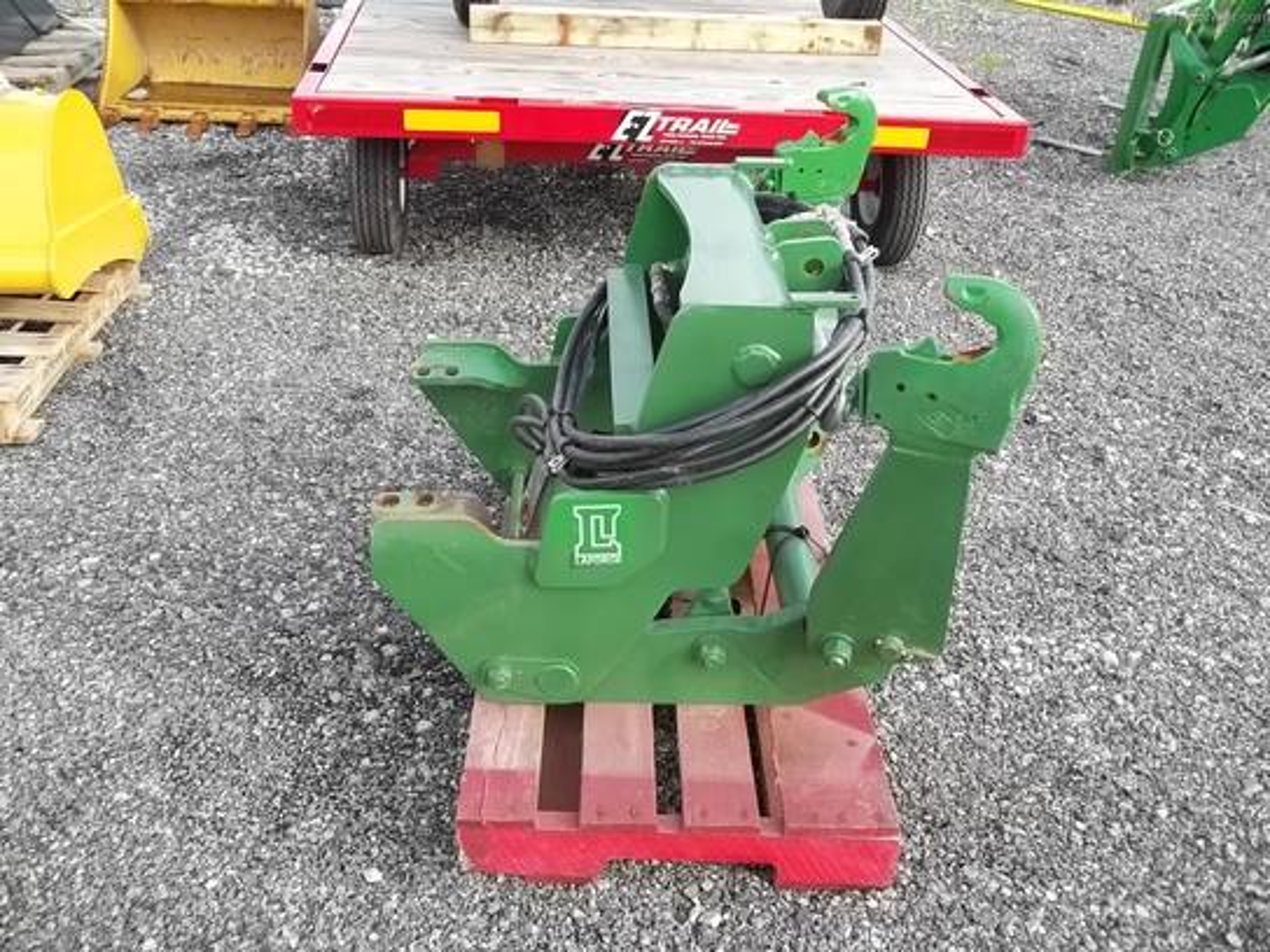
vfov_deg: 44.2
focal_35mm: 32
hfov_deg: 56.8
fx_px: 1174
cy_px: 476
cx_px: 635
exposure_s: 1/160
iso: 64
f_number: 2.9
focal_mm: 5.7
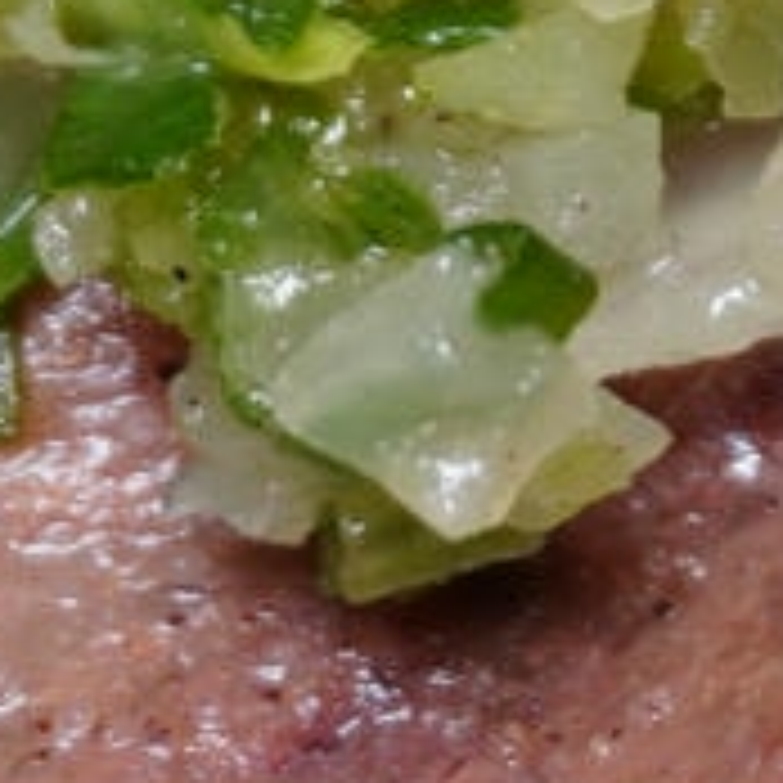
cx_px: 1444
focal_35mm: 299
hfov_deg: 5.7
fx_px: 7652
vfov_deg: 5.8
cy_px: -536
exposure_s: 1/60
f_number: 5
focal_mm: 34
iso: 250
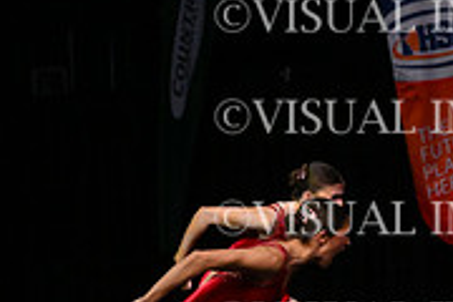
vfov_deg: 5.7
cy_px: 167
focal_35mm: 241
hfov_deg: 8.4
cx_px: 579
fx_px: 3032
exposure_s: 1/1000
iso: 6400
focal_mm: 75
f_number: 4
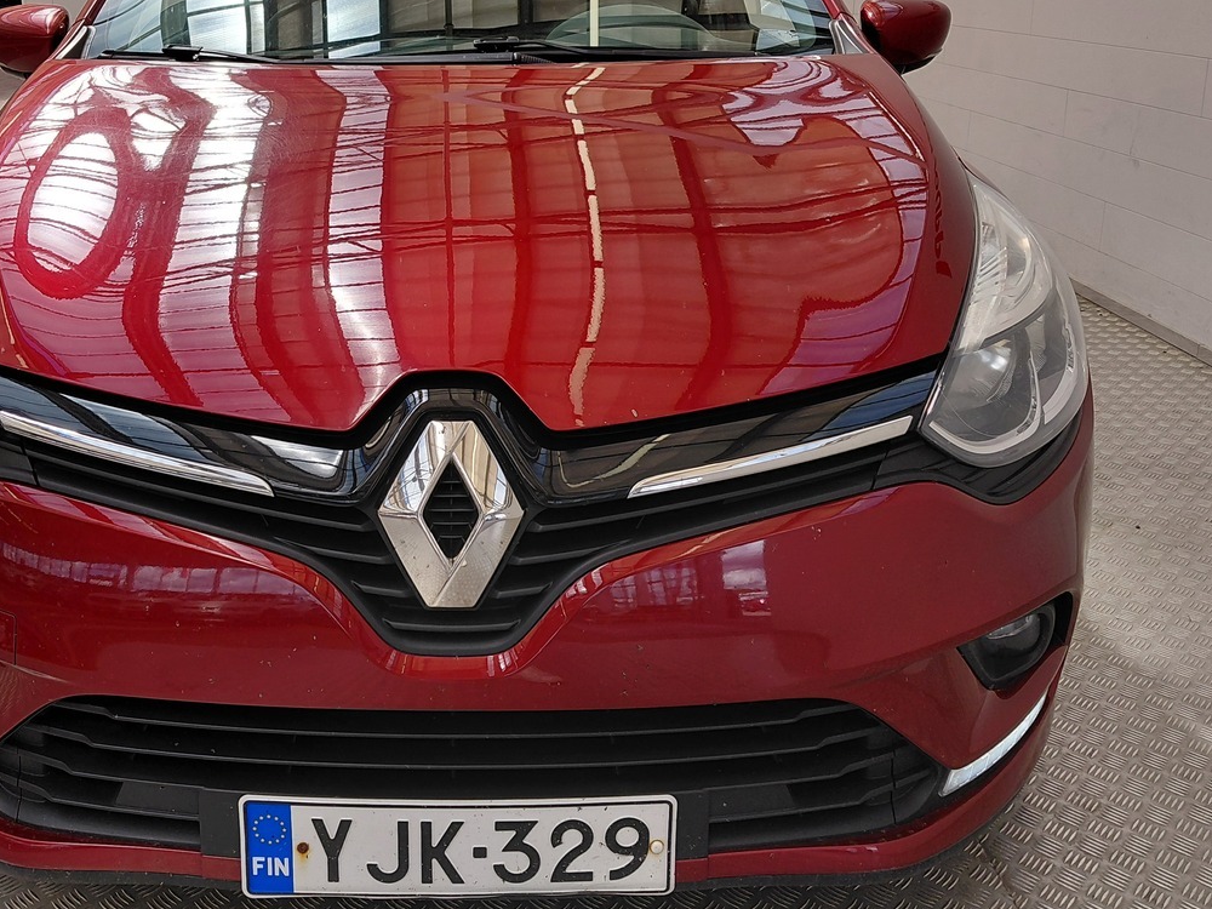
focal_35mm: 36
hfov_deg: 50.6
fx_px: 1260
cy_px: 305
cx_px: 424
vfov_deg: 39.2
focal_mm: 4.69
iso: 50
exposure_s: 1/1237
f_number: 1.8
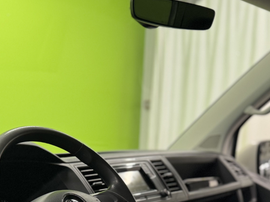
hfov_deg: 31.1
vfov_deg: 23.2
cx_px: 43
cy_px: 211
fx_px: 468
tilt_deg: -11.3
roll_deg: -0.5
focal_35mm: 60
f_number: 1.78
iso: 160
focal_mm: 6.76
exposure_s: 1/100
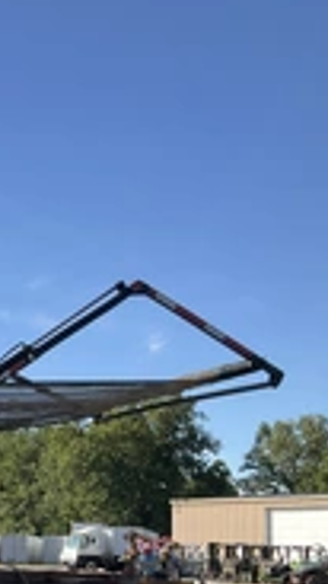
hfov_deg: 15.2
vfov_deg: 29.9
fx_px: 1066
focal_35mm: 69
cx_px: -258
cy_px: 460
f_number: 1.8
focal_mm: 3
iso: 25
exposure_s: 1/2058
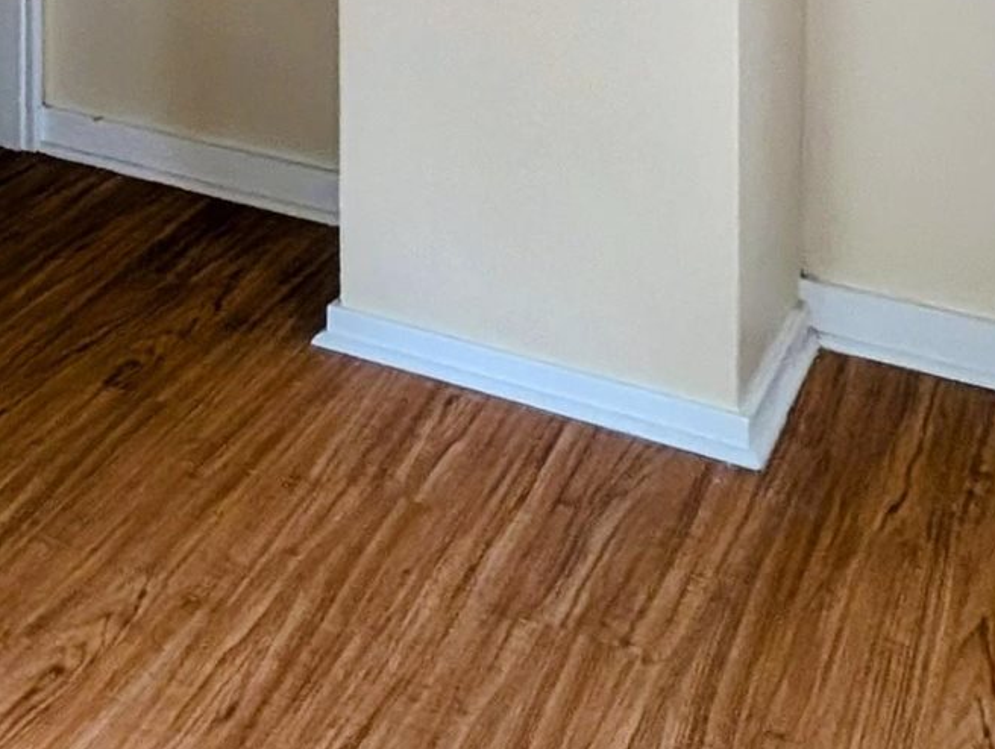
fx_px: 1612
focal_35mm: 56
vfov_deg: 20.5
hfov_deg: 32.3
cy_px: -506
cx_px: 61
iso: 122
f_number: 1.7
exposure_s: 1/61.5
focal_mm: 2.02
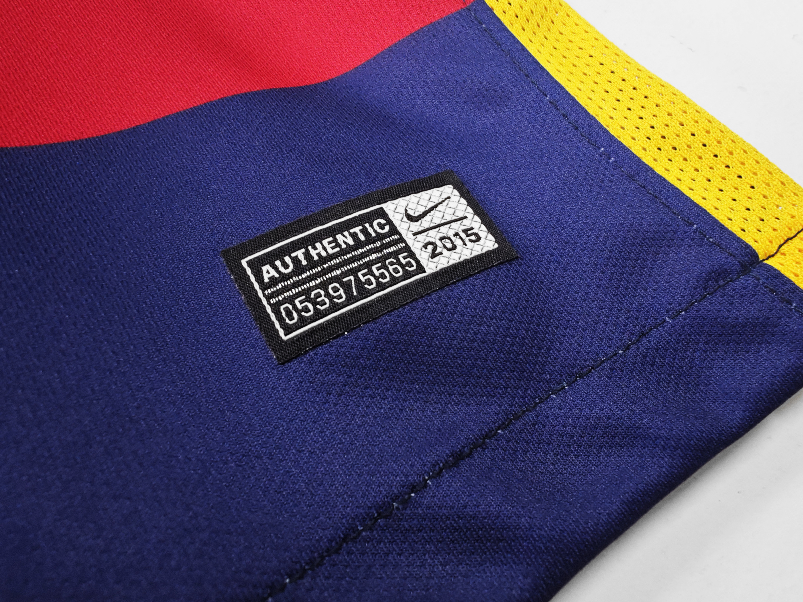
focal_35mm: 23
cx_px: 402
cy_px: 301
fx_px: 534
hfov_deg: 73.9
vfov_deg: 58.9
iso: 110
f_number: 2.2
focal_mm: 2.59
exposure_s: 1/50
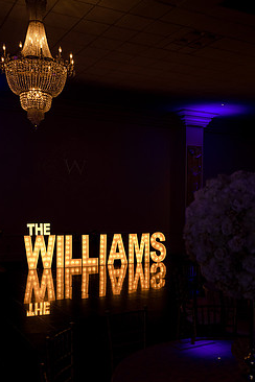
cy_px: 225
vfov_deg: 45.2
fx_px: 457
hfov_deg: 31.2
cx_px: 128
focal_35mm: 43
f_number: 3.2
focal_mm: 35
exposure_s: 1/500
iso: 640
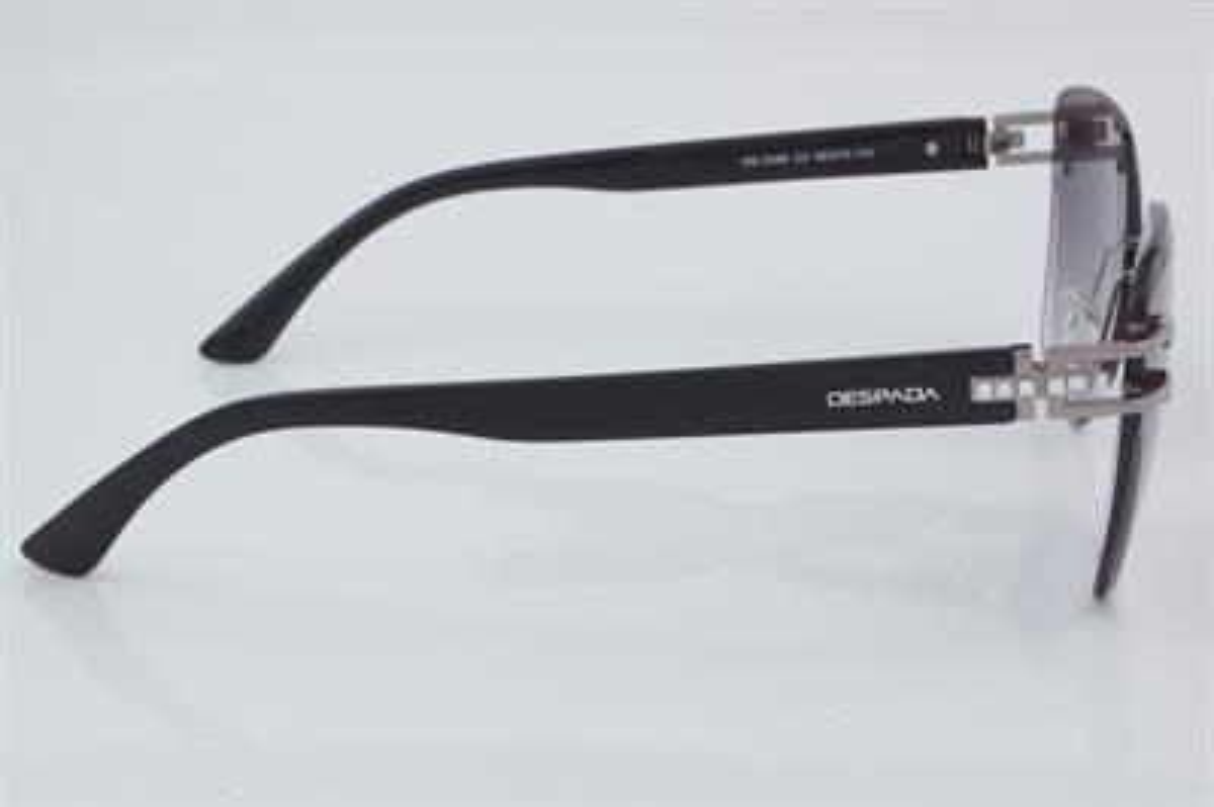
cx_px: 607
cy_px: 404
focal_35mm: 75
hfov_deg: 27.0
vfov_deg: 18.2
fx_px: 2527
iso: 100
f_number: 32
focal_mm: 50
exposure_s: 1/4
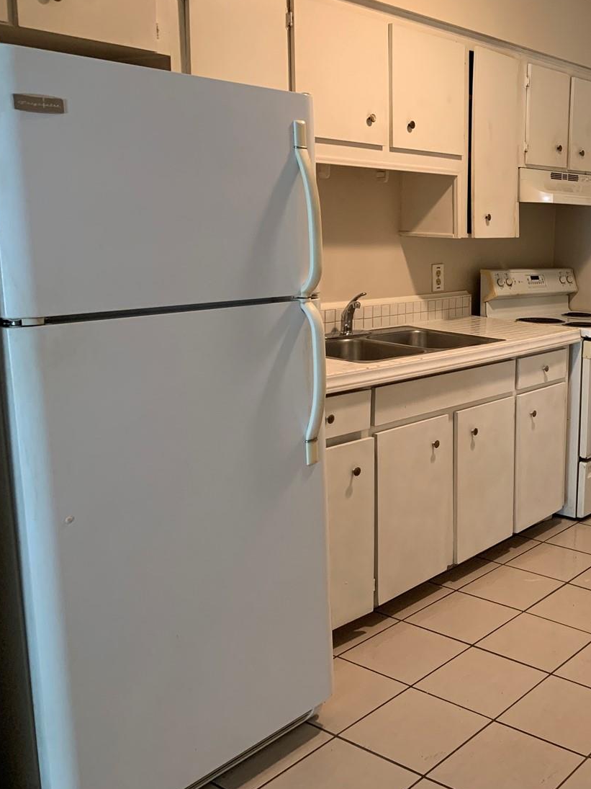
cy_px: 377
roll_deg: -2.8
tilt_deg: -9.7
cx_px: 567
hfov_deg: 34.8
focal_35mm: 38
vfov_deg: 49.0
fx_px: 865
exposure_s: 1/60
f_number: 1.8
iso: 200
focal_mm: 4.25
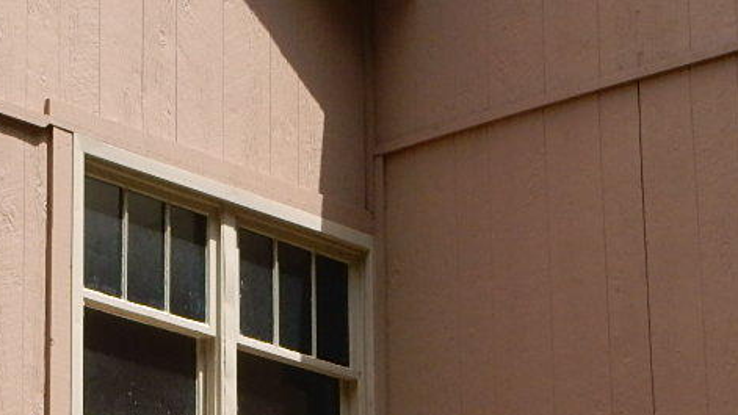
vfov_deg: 7.6
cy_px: 376
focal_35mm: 159
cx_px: 204
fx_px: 3112
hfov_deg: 13.5
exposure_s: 1/500
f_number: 4.2
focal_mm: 7.6
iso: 125
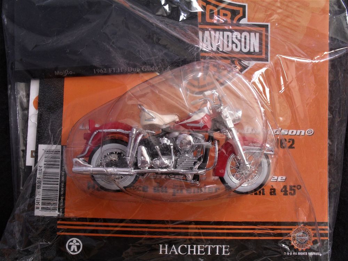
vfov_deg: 40.7
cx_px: 174
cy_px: 130
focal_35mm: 35
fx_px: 352
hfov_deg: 52.6
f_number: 3.2
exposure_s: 1/45
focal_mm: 6.3
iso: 100
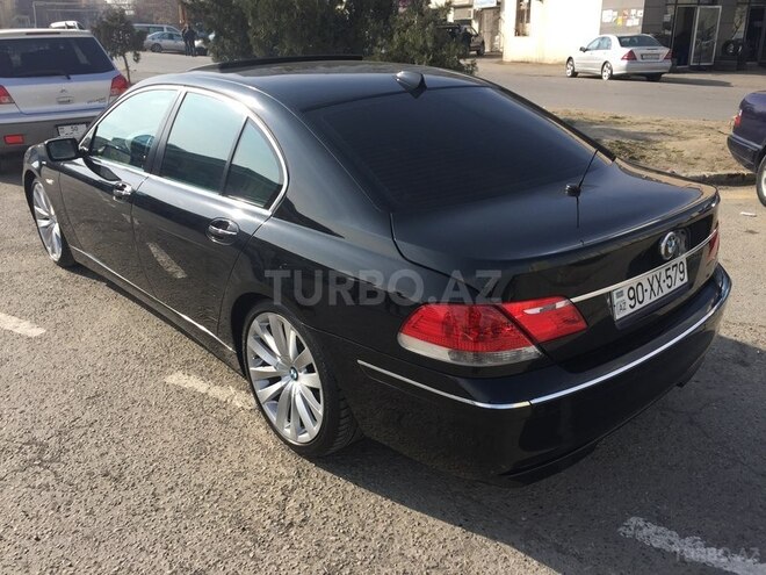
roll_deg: +1.5
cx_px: 383
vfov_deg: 48.2
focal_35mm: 29
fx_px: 642
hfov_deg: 61.7
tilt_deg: -20.7
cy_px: 288
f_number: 2.2
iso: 32
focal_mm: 4.15
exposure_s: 1/1236
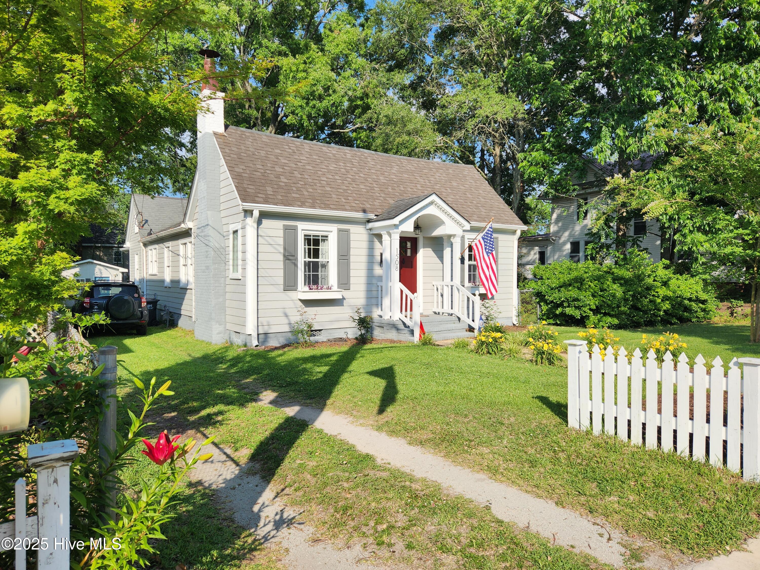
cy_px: 285
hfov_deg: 73.9
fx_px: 505
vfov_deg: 58.9
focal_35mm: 23
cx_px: 380
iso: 20
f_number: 1.8
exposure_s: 1/1672
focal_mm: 5.4
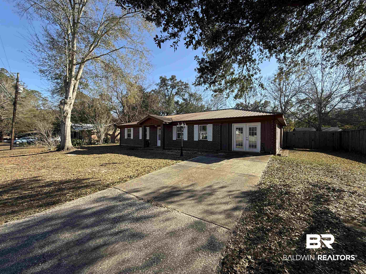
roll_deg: -0.5
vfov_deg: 85.7
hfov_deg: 102.1
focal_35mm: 14
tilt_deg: -0.4
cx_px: 183
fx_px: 148
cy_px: 137
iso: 50
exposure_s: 1/742
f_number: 2.2
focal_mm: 2.22
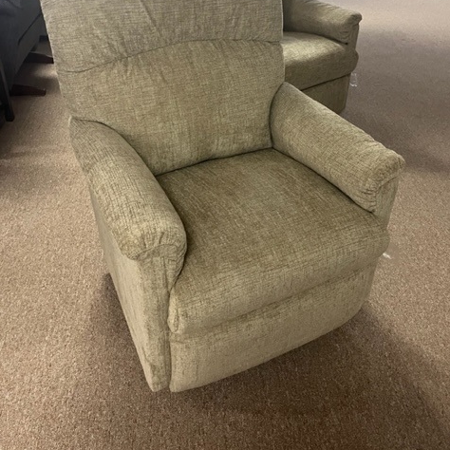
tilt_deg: -33.5
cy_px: 153
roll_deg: +2.0
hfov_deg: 52.5
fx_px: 456
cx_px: 227
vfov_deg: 51.6
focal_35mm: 31
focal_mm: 5.1
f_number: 1.6
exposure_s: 1/60
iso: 500
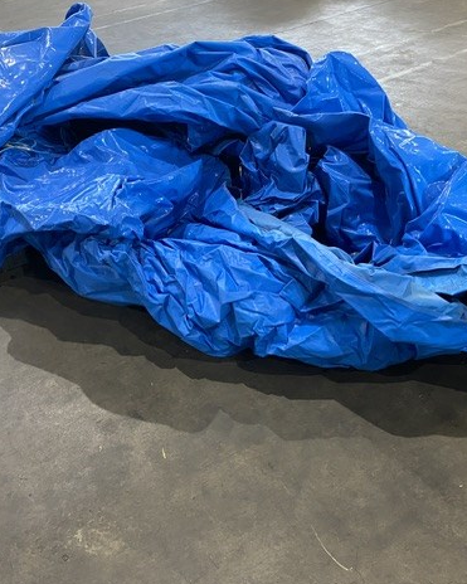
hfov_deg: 42.2
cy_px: 288
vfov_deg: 51.5
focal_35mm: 35
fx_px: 605
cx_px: 238
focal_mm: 4.25
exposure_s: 1/60
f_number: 1.8
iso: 320
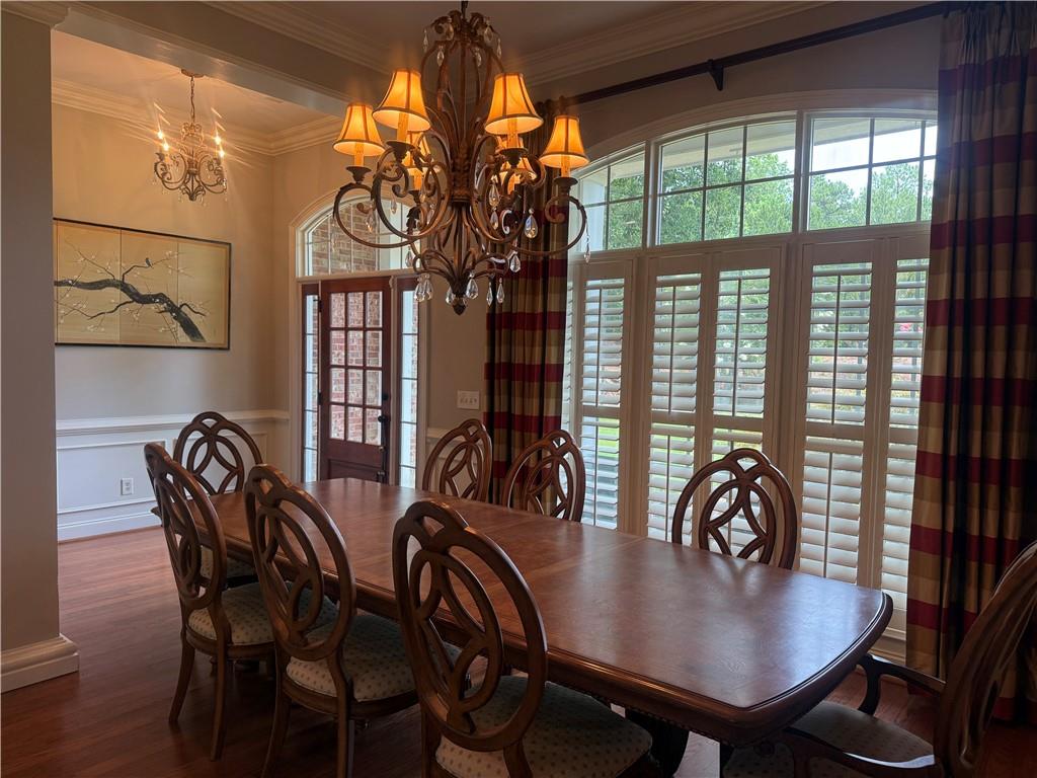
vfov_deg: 56.8
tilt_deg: -3.0
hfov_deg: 71.6
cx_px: 518
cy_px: 389
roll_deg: -1.1
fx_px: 719
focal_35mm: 24
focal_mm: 6.76
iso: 125
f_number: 1.78
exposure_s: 1/120
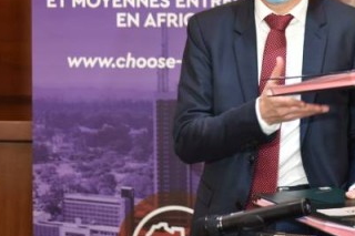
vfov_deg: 10.9
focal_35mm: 125
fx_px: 1232
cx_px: 400
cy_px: 6
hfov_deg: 15.9
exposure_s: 1/60
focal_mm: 50
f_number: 2.5
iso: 250
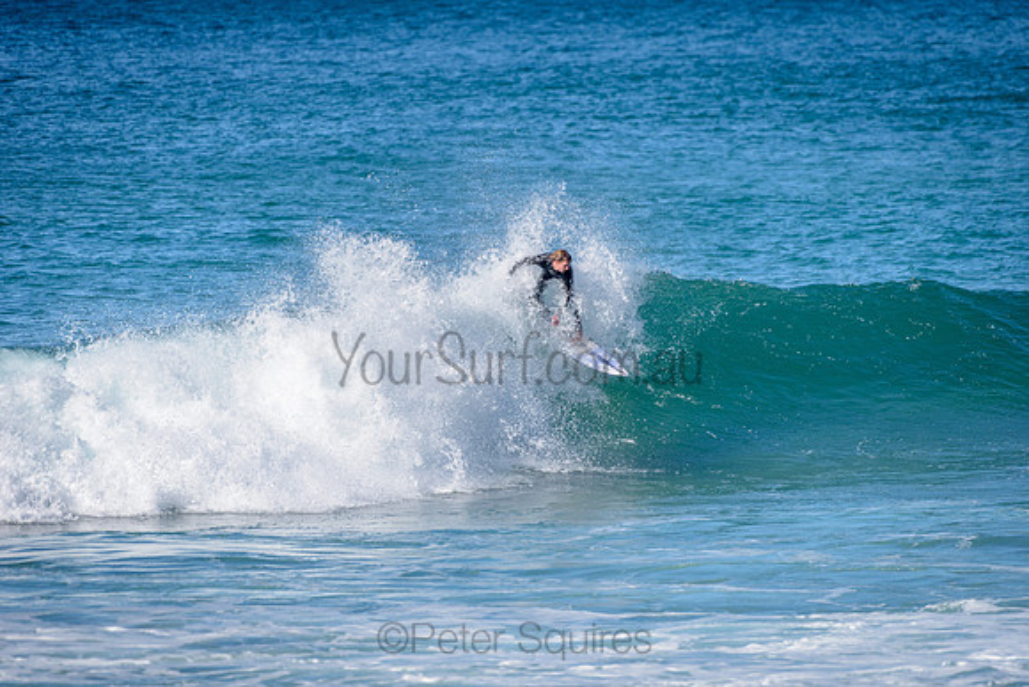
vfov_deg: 2.8
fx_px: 14294
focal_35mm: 500
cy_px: 344
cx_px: 514
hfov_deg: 4.1
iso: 180
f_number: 5.6
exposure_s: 1/2000
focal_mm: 500
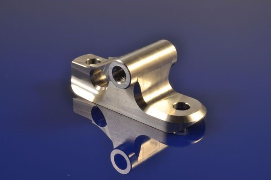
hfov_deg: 24.6
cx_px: 136
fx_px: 621
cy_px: 90
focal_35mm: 82
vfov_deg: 16.5
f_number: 36
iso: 200
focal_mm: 55
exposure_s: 2.5
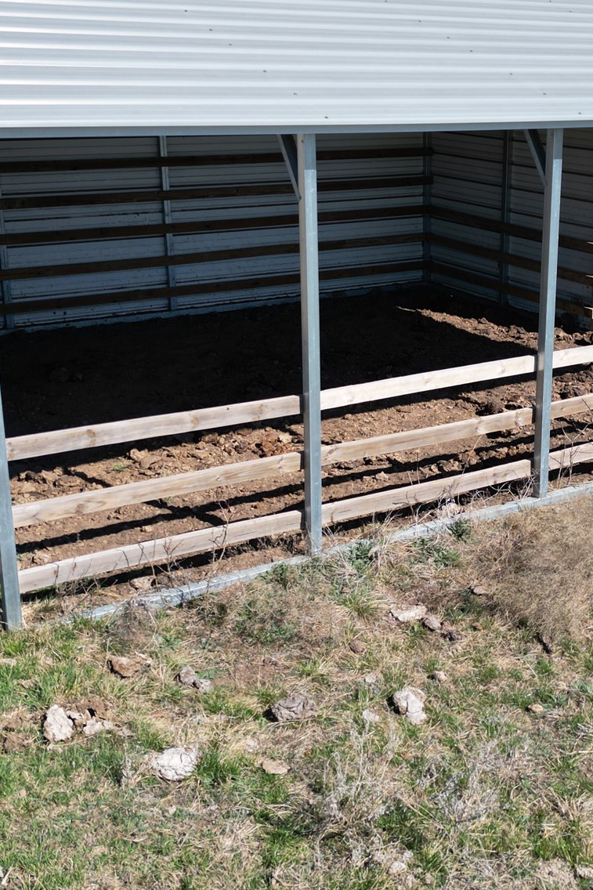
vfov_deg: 43.5
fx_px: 1112
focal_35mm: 45
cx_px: 407
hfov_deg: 29.6
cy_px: 374
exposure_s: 1/2500
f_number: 1.7
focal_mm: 6.72
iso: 120
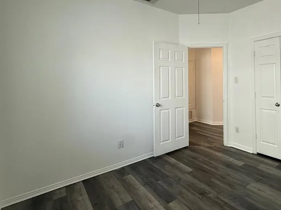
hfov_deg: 74.9
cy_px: 81
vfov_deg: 62.7
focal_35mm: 21
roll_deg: +1.2
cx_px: 201
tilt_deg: +0.2
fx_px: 170
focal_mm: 2.22
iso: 125
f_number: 2.2
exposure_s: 1/120
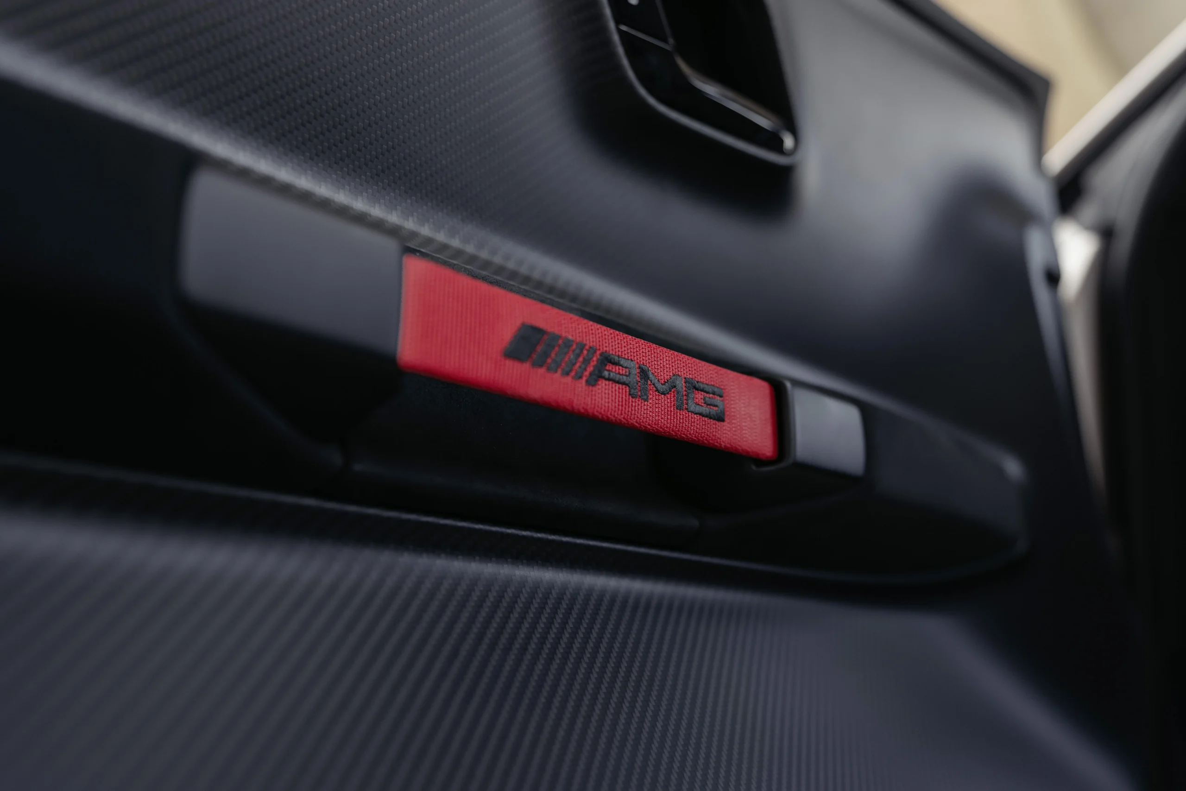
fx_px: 988
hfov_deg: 61.9
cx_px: 593
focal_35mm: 30
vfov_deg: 43.6
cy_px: 396
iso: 400
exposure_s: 1/30
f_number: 2.8
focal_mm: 30
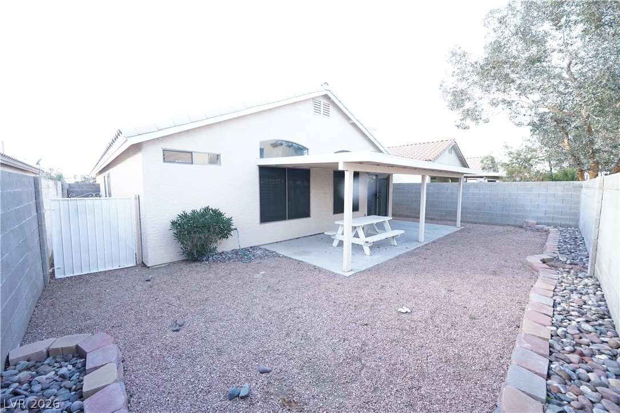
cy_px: 206
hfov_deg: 104.3
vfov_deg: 81.2
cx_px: 310
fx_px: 241
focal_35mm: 14
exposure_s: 1/125
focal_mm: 14
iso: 2000
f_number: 8
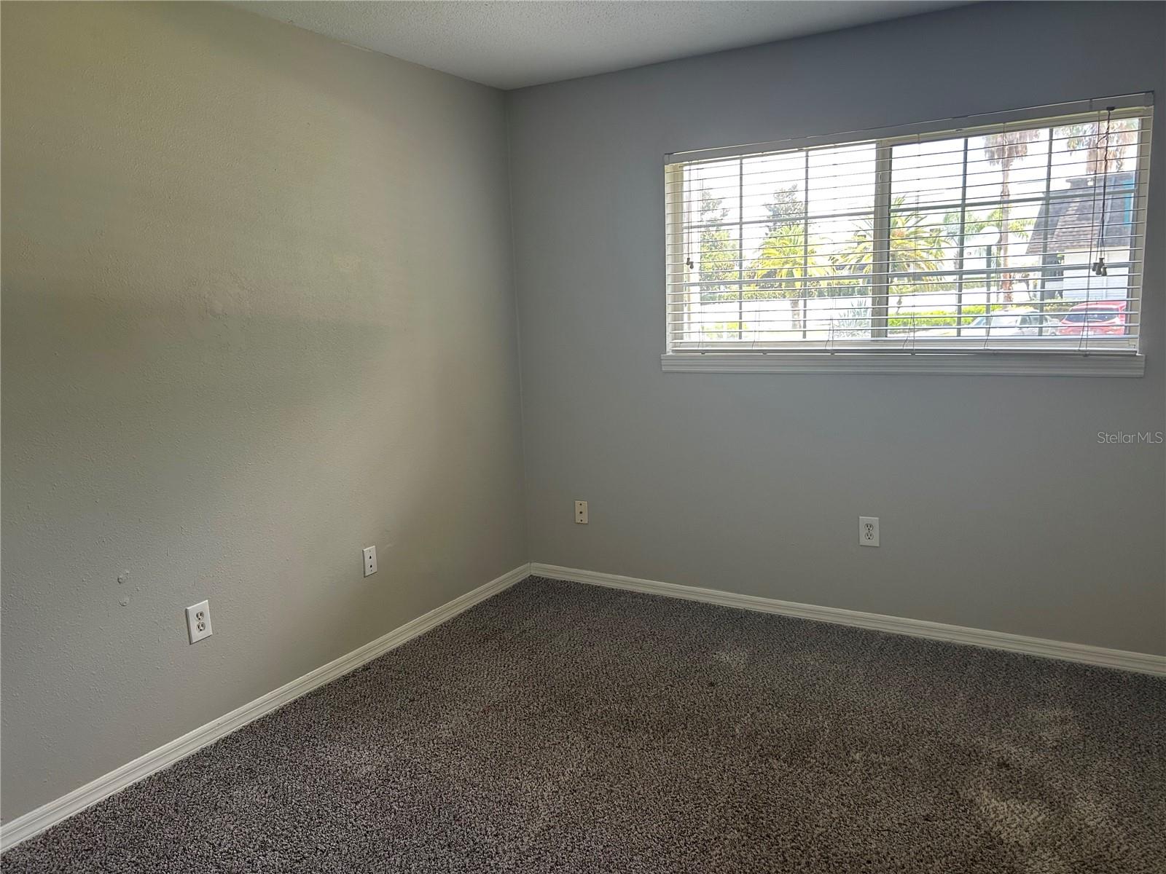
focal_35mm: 26
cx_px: 583
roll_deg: +2.7
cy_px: 437
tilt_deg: -8.1
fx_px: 876
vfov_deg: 53.1
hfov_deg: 67.3
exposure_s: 1/121
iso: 125
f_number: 1.5
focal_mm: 5.7
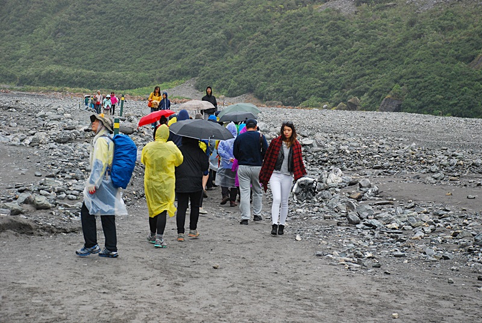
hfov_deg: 20.6
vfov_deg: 13.9
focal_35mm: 99
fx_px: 1327
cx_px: 241
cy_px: 162
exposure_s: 1/500
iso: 400
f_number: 5.6
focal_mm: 66
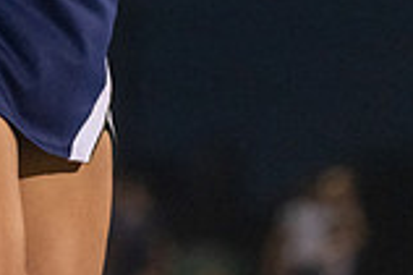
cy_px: -219
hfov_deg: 3.9
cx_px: -73
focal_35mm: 533
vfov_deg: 2.6
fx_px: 6108
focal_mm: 136
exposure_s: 1/1000
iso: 6400
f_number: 2.8
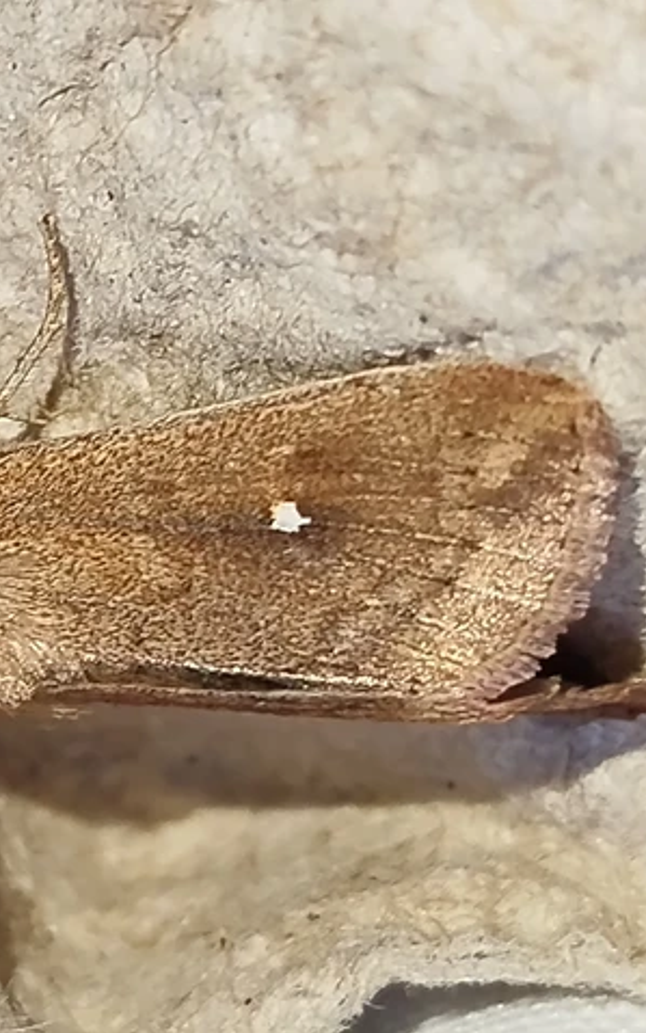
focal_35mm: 142
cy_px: 516
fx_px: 3998
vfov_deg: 14.7
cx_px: 138
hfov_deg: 9.2
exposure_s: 1/50
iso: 80
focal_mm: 5.31
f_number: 1.7
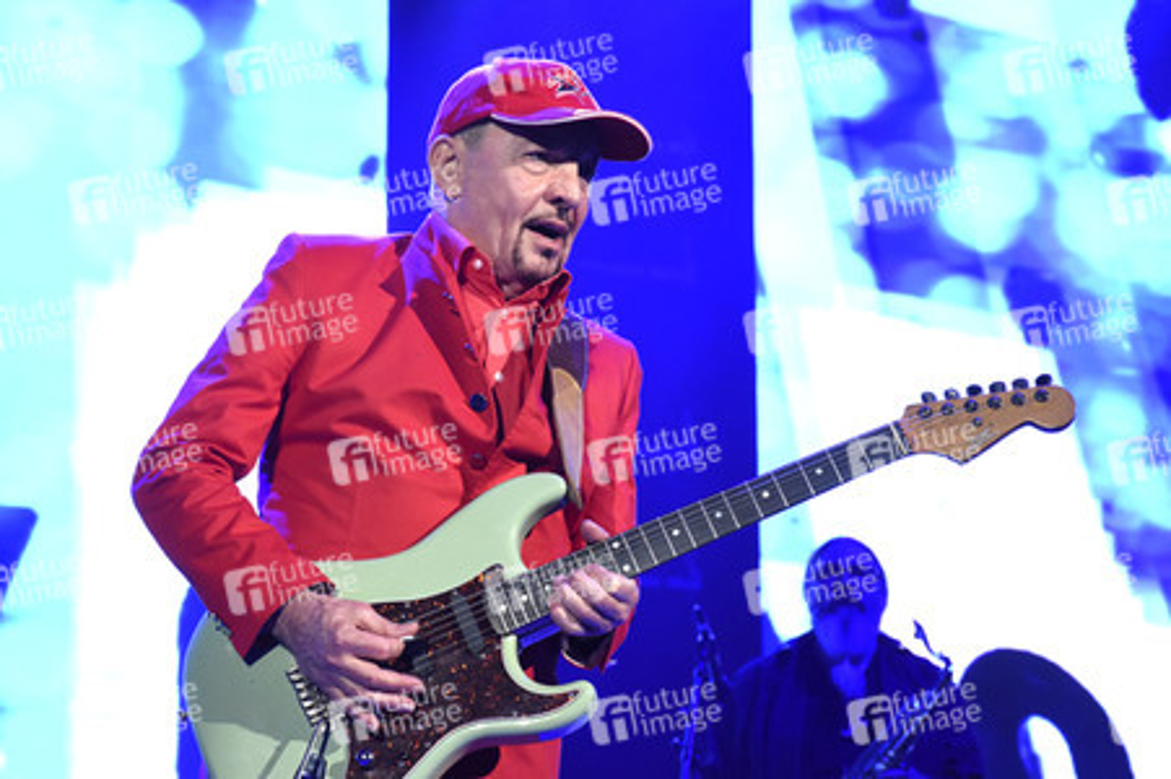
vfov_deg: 13.8
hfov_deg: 20.6
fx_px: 3218
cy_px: 390
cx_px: 586
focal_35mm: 99
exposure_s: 1/125
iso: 2500
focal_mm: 66
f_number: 6.3
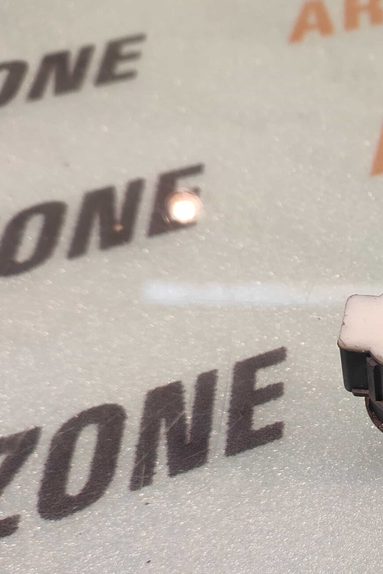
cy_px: 377
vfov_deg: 53.5
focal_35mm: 35
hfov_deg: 31.0
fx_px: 558
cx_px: 475
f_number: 1.79
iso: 242
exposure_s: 1/50
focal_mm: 4.74
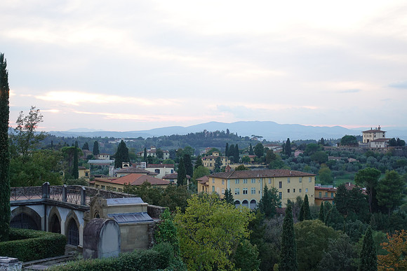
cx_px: 204
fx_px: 792
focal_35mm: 70
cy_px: 136
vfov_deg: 19.5
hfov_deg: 28.8
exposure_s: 1/80
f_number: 2.8
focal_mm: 25.7
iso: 160
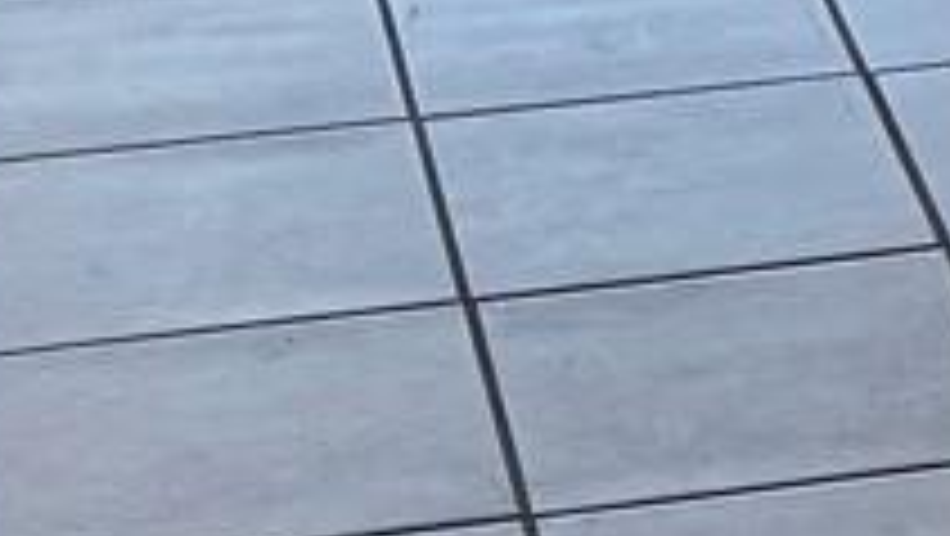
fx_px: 5419
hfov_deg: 9.1
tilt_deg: -10.5
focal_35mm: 215
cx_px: 2166
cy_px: -995
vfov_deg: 5.4
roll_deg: -3.8
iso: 80
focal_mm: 5.96
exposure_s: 1/121
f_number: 1.6
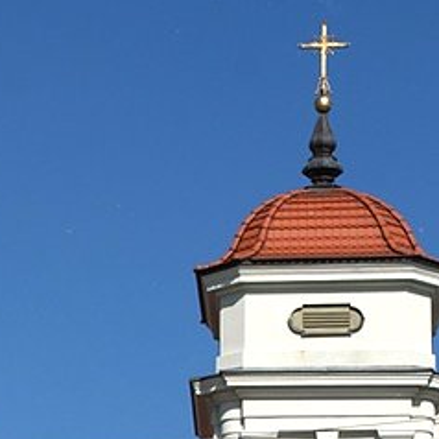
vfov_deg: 7.2
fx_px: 3458
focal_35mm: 241
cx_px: -33
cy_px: 548
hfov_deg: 7.2
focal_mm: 50
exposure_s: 1/500
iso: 100
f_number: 9
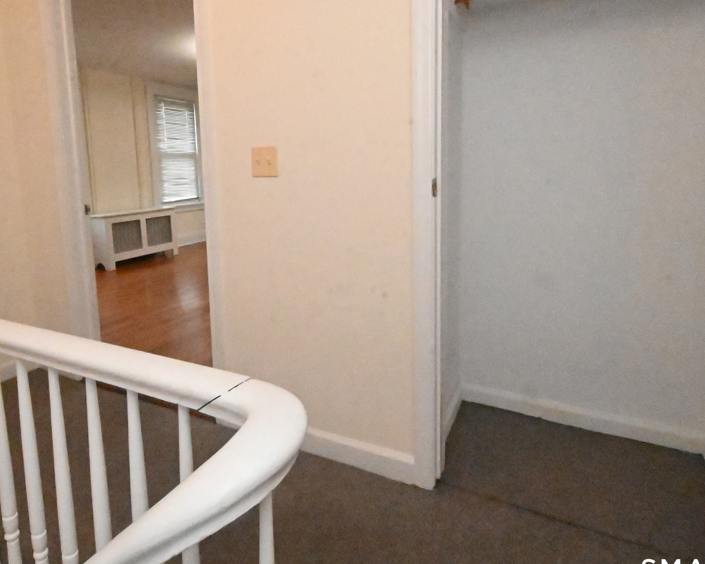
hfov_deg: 76.5
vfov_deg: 65.1
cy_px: 236
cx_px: 272
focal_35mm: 21
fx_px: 438
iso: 51200
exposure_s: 1/160
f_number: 20
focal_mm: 10
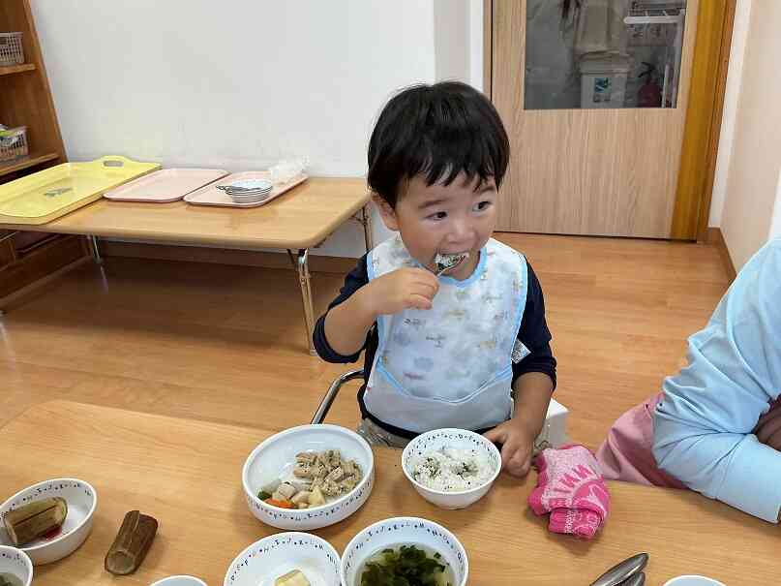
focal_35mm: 29
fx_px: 654
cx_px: 390
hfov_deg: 61.7
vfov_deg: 48.2
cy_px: 293
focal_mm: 3
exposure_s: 1/120
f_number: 1.8
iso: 64
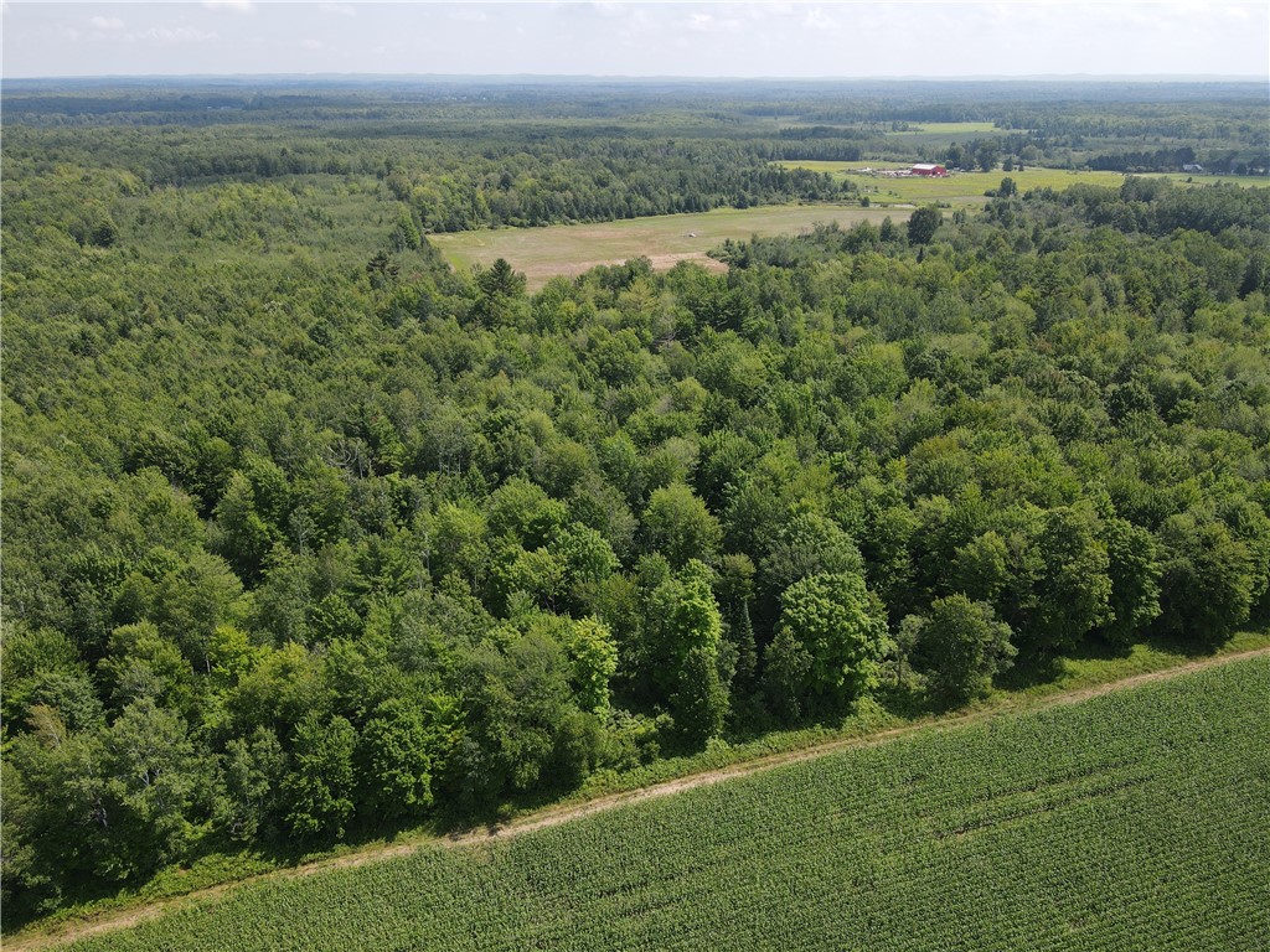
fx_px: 881
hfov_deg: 71.6
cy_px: 476
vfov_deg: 56.8
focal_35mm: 24
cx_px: 635
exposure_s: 1/400
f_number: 2.8
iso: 100
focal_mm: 4.5
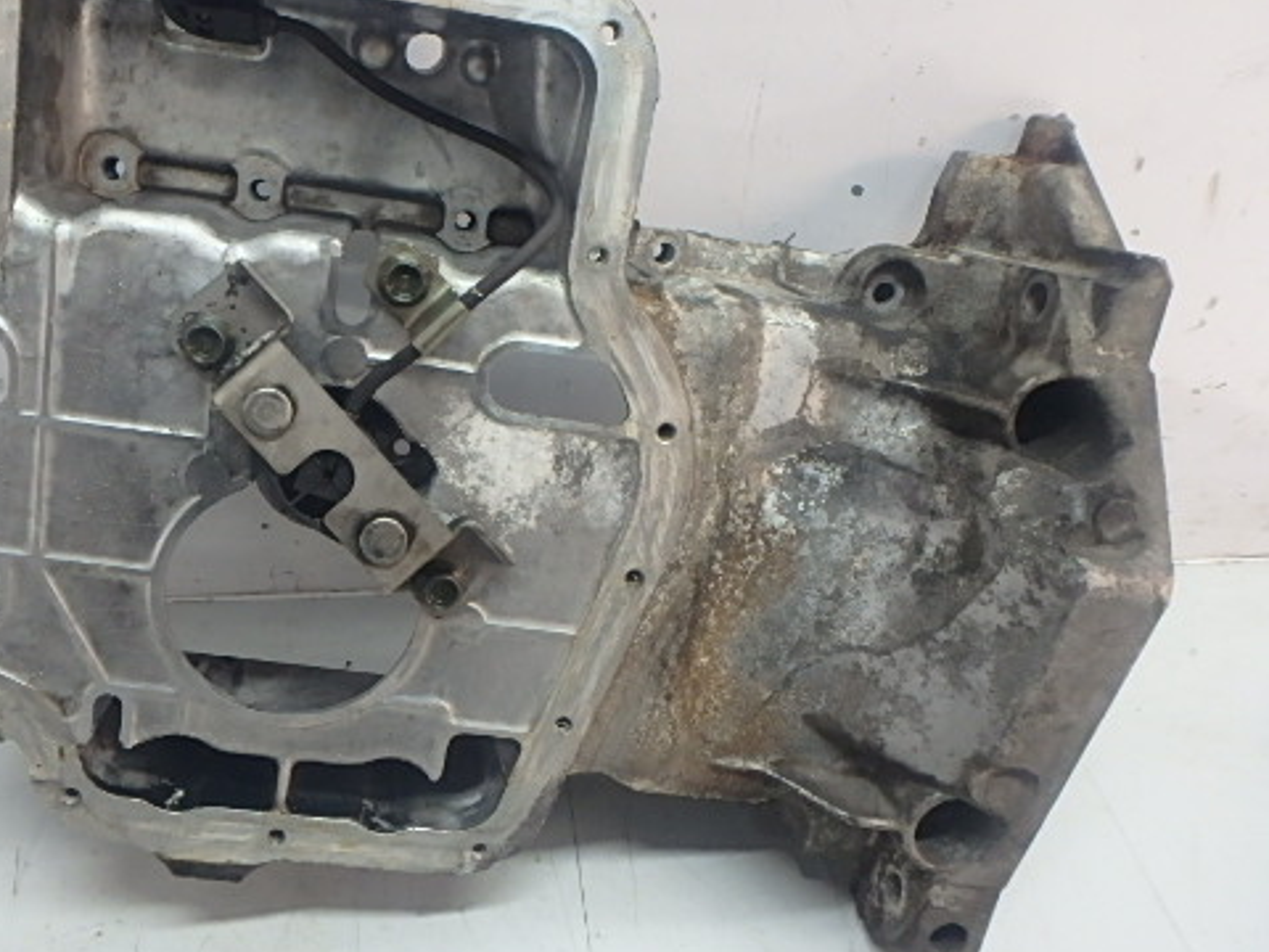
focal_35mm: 28
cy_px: 436
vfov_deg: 49.7
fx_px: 1026
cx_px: 447
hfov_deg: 62.2
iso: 320
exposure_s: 1/30
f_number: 3.5
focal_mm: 3.7
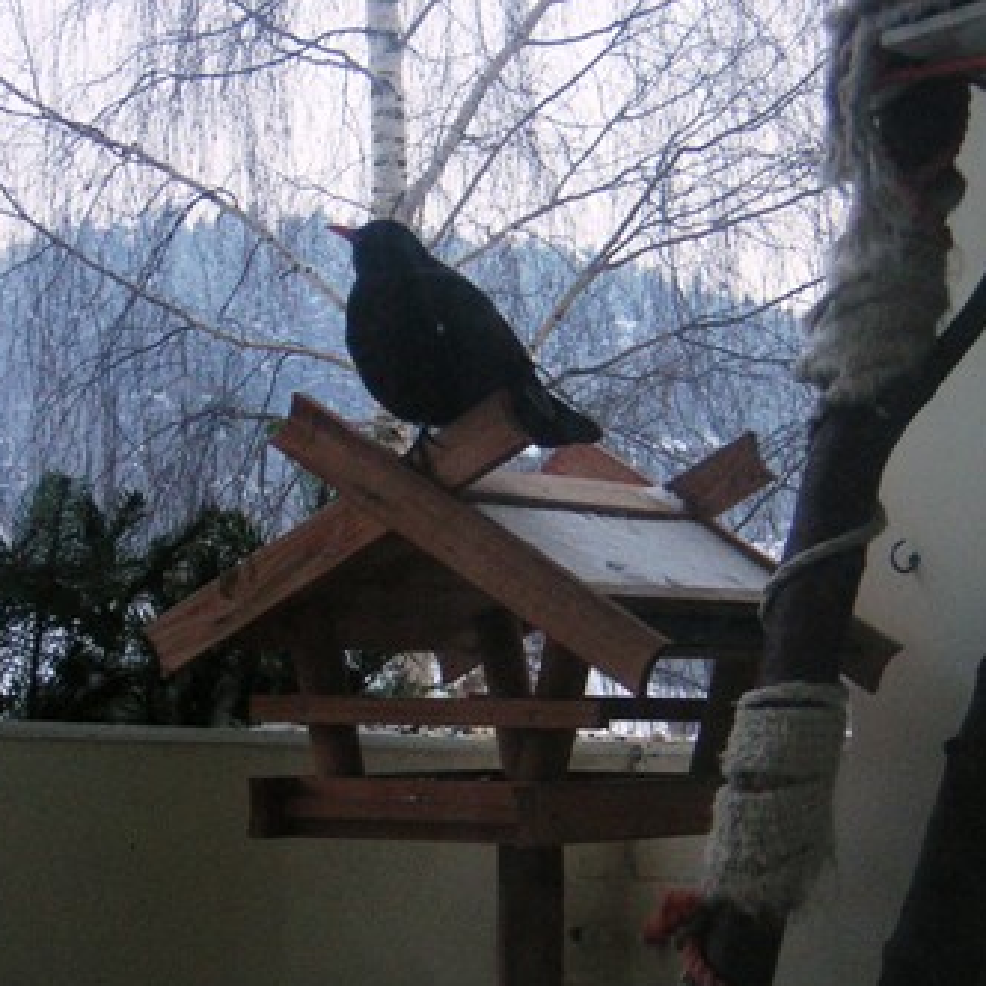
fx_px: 3416
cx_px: 481
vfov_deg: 16.4
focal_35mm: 106
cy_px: 496
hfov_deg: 16.4
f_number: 4.2
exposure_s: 1/64
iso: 400
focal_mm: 11.6
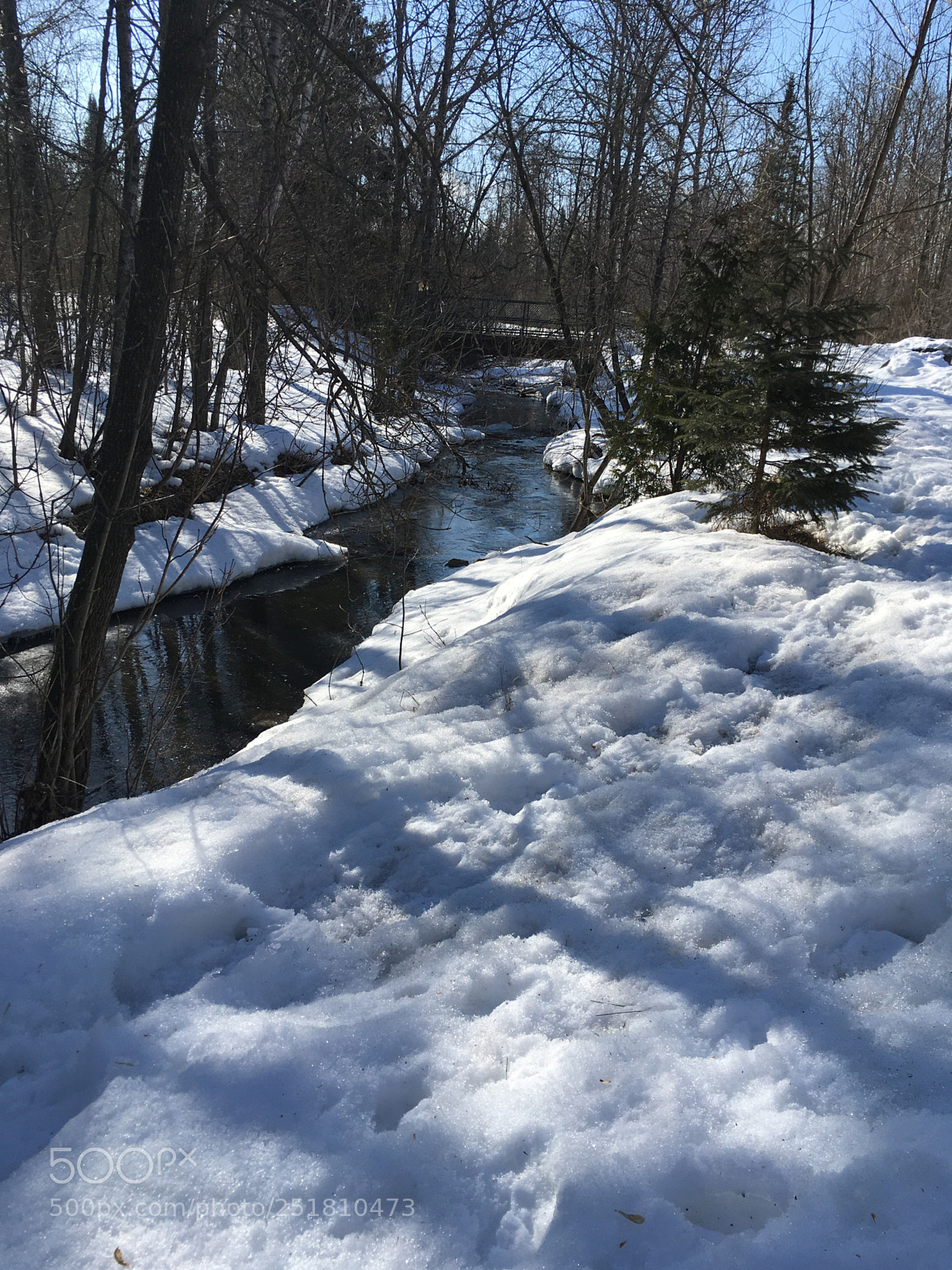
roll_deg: -2.9
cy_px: 635
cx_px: 476
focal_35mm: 29
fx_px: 1063
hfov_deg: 48.2
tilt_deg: -17.6
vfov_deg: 61.7
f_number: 2.2
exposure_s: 1/1538
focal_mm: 4.15
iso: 25
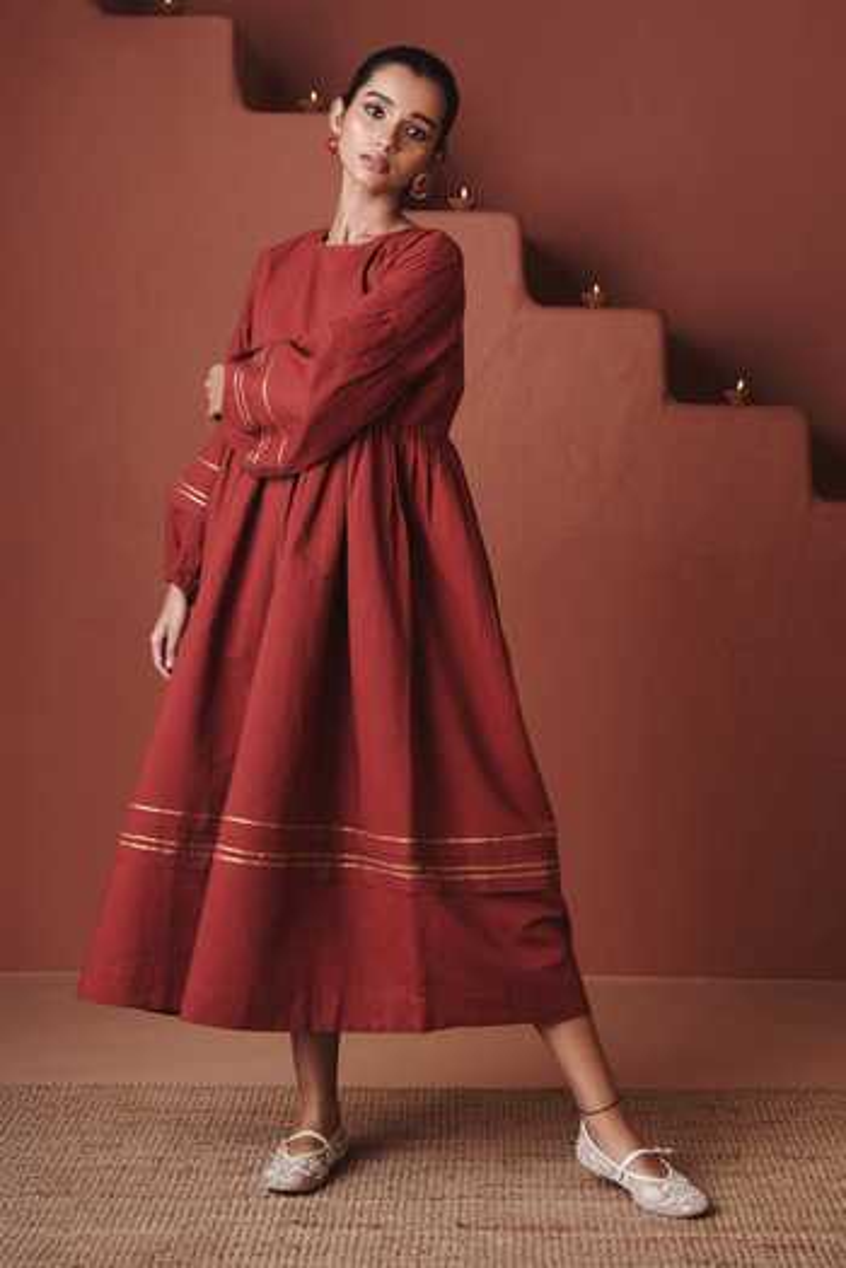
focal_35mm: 60
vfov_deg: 33.4
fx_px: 2115
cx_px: 423
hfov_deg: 22.6
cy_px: 634
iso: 200
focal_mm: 60
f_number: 5.6
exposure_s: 1/160
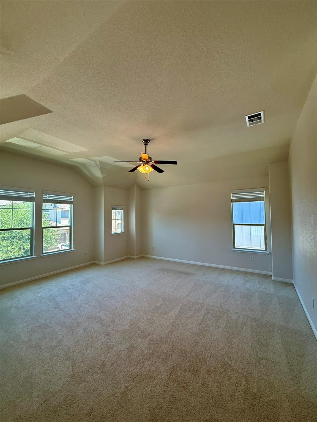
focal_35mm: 14
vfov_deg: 102.1
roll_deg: -0.9
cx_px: 158
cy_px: 211
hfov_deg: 85.7
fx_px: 171
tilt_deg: +2.5
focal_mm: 2.22
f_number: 2.2
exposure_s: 1/120
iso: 100
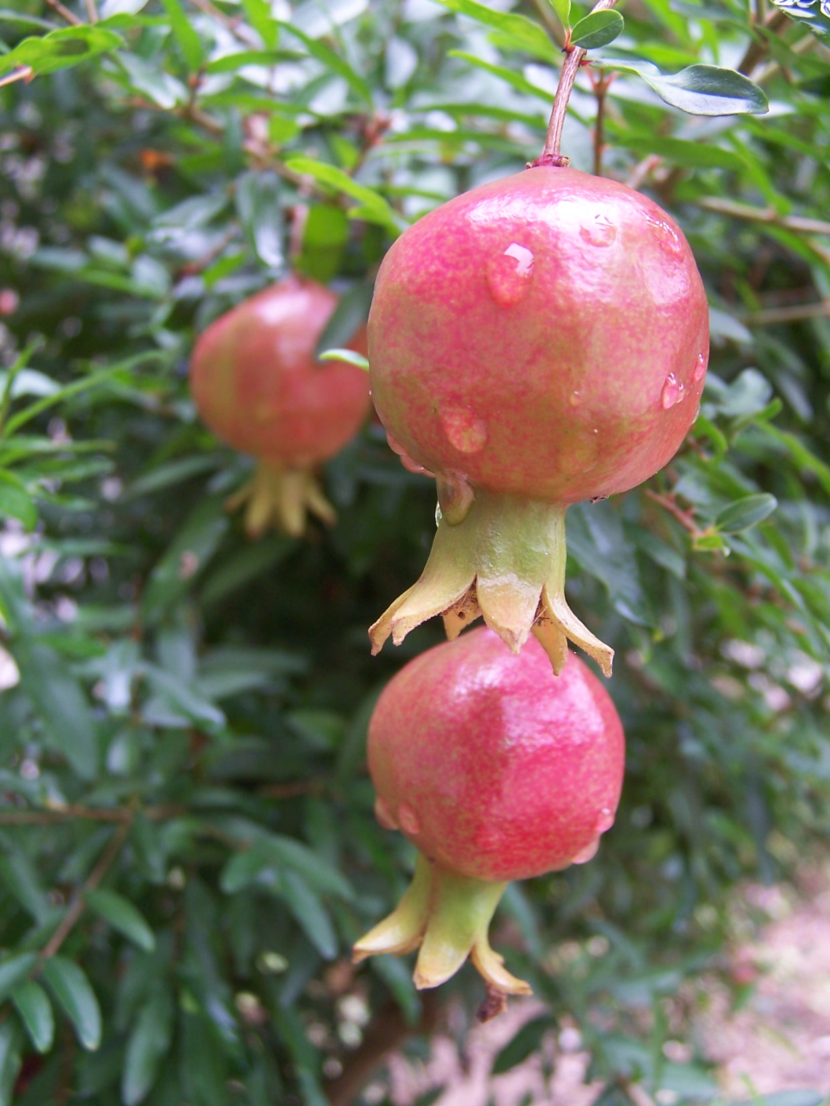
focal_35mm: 43
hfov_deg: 33.6
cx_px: 415
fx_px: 1375
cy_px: 553
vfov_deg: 43.9
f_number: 2.8
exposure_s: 1/60
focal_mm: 7.1
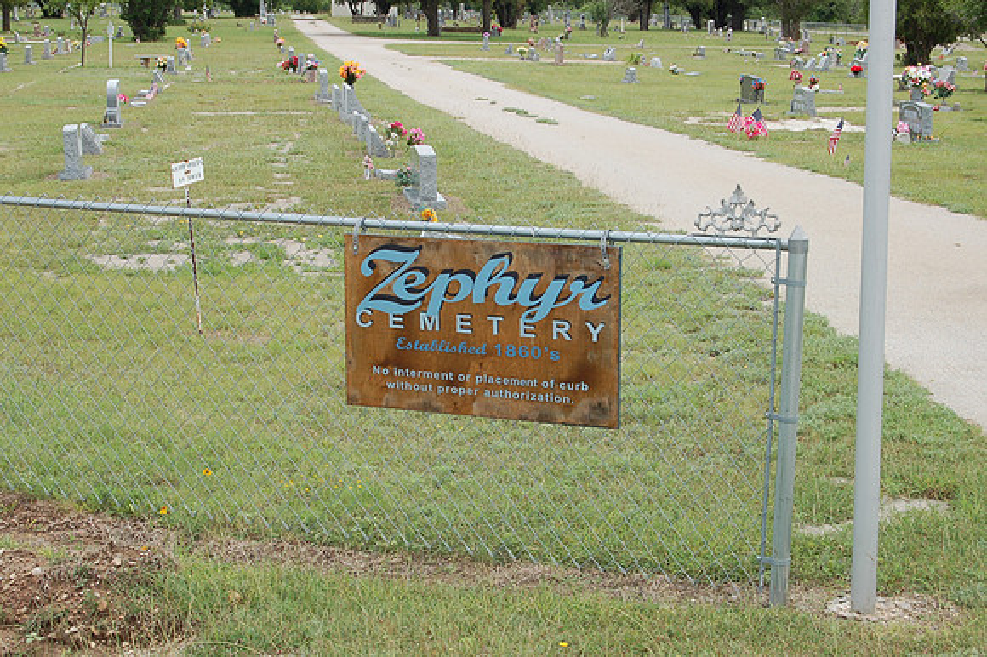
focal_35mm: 82
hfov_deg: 24.6
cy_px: 328
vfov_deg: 16.5
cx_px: 494
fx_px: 2260
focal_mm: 55
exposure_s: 1/200
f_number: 9
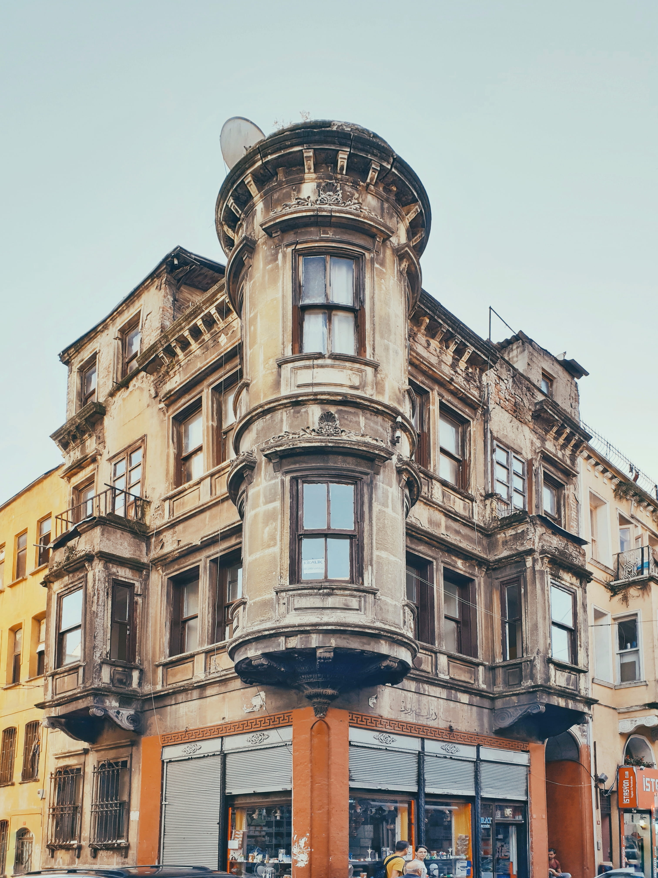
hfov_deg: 53.1
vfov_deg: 67.3
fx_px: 659
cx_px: 329
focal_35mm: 26
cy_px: 439
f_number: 2.4
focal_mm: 4.3
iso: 50
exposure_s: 1/112
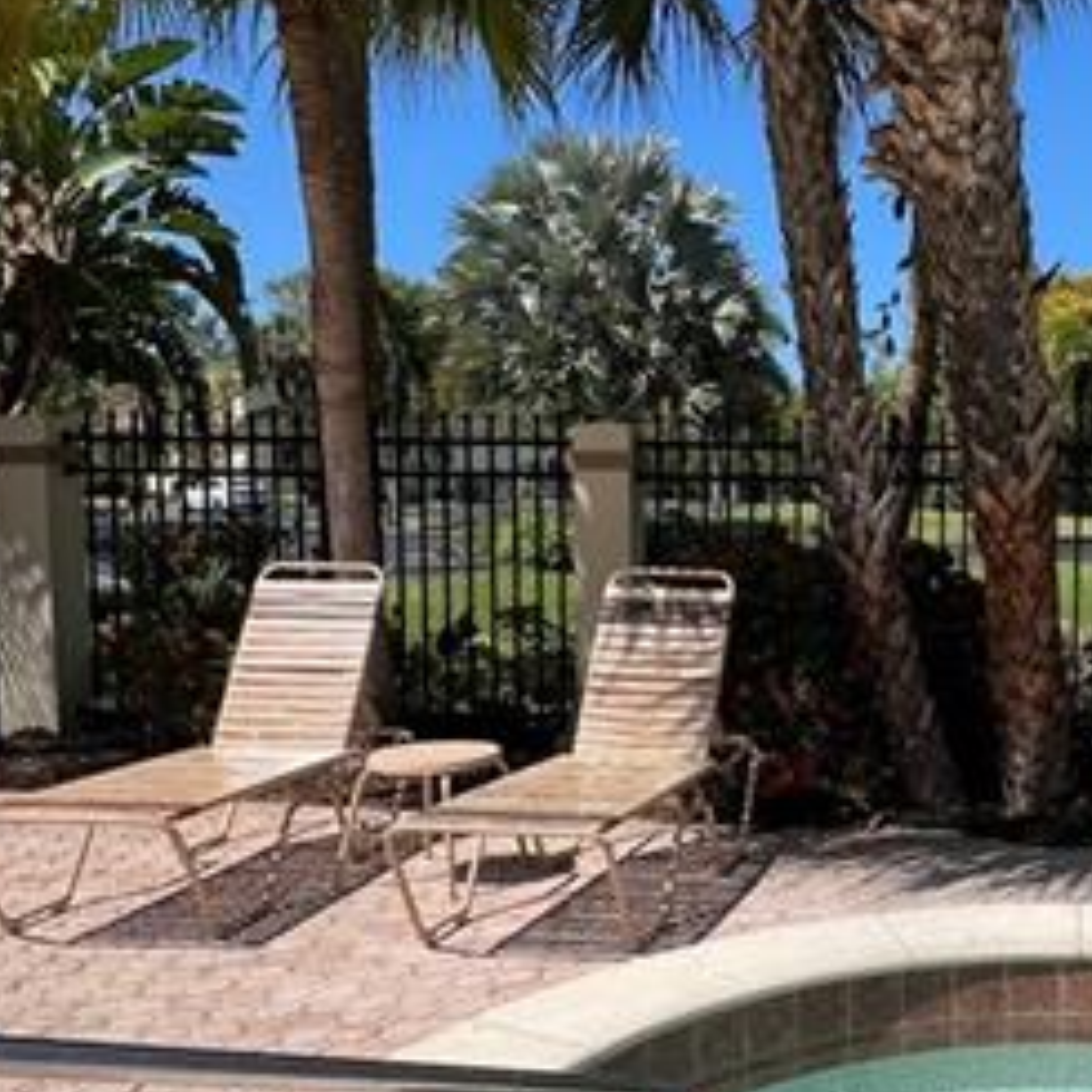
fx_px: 1285
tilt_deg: -3.7
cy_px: 584
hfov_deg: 41.9
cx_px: 1007
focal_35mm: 36
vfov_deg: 46.0
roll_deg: -1.4
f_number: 1.8
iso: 32
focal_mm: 1.57
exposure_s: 1/1553
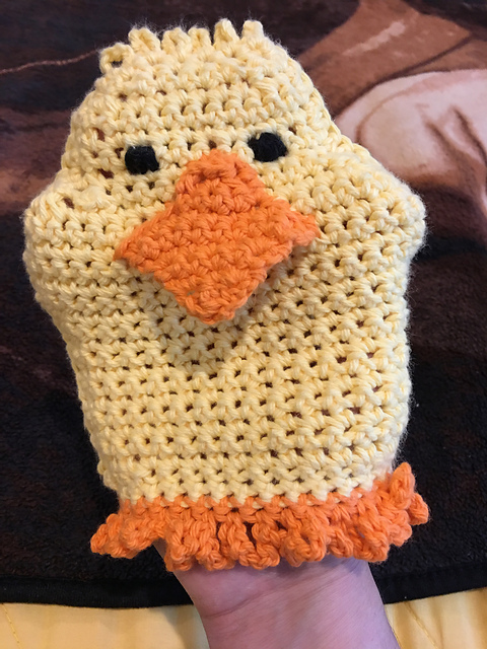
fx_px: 544
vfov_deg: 61.7
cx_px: 244
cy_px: 324
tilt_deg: -45.4
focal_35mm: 29
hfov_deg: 48.2
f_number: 2.2
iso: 64
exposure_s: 1/15
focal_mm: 4.15
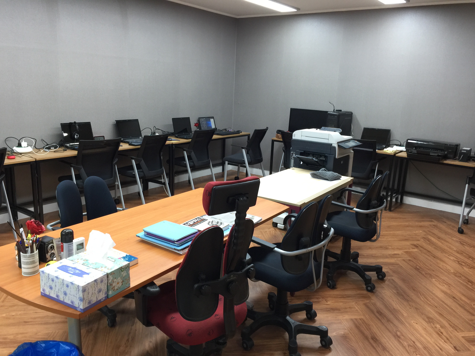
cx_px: 238
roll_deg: -3.2
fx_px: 398
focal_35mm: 29
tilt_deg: -11.5
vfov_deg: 48.2
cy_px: 178
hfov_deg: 61.7
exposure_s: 1/30
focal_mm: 4.15
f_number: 2.2
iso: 50
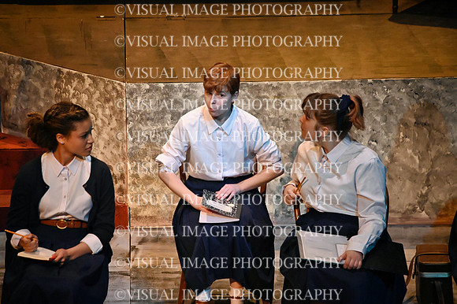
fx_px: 6343
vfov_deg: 2.7
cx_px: 228
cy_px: 152
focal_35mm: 500
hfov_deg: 4.1
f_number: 6.3
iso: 10000
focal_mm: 500
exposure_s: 1/200
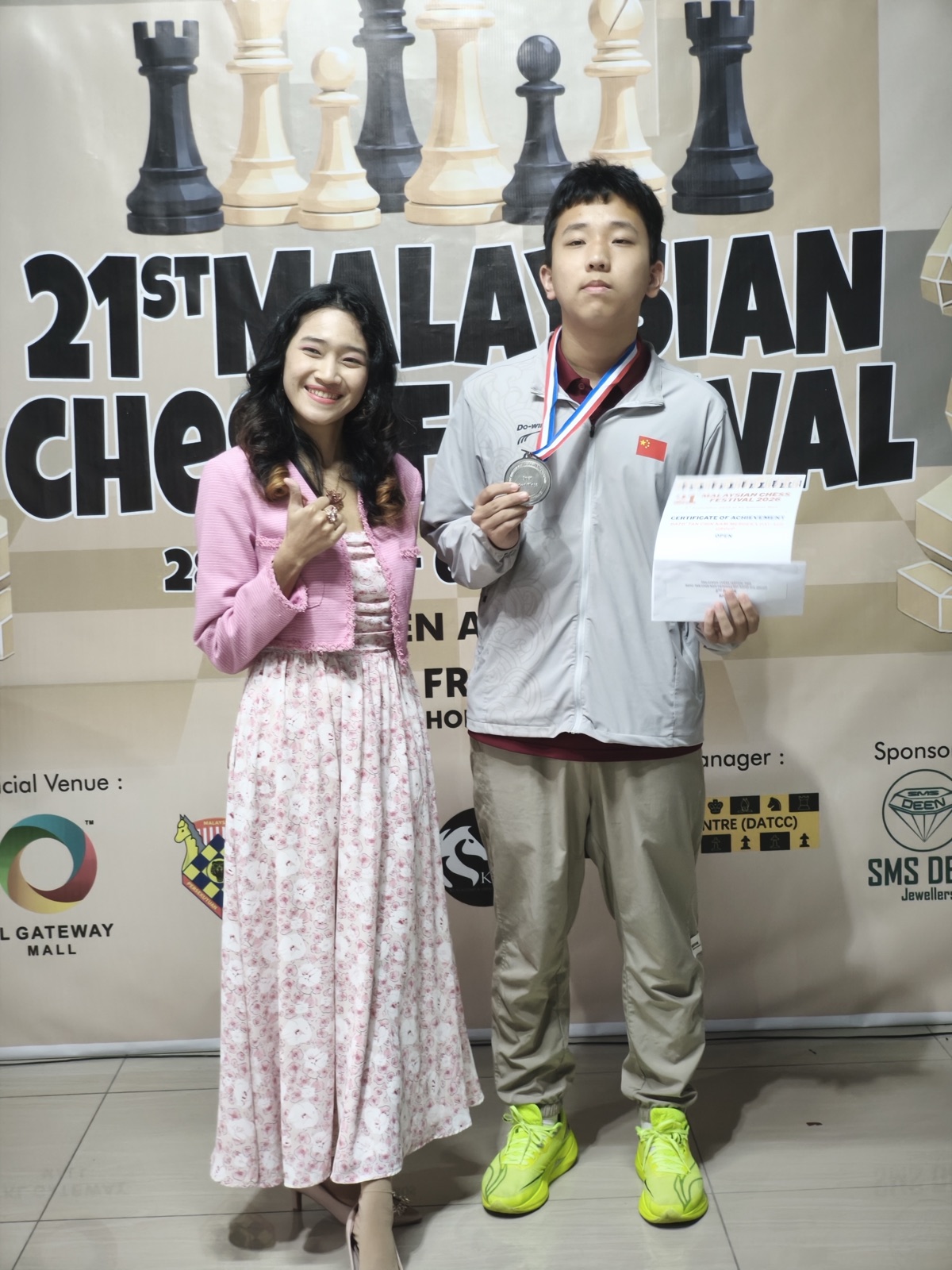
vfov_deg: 41.2
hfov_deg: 31.5
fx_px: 1687
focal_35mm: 46
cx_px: 476
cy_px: 635
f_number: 1.9
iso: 800
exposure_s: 1/50
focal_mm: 7.1
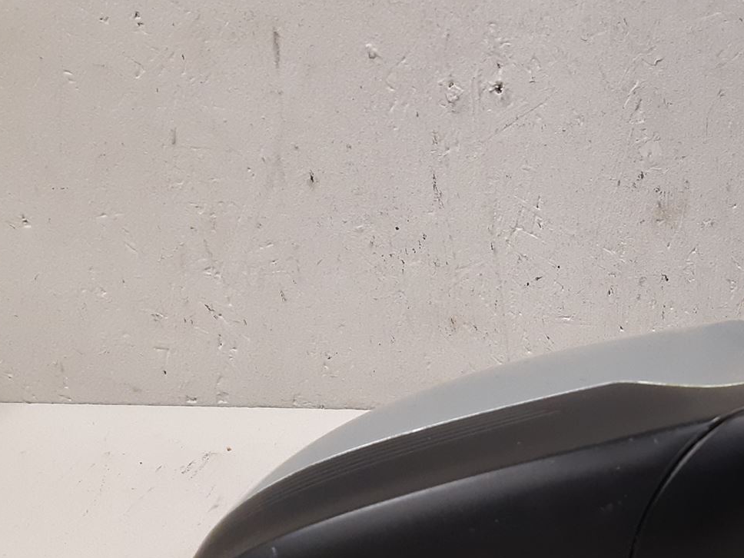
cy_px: 487
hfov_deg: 32.4
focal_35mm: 55
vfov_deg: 25.8
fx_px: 1182
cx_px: 727
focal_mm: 3.93
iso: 200
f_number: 1.7
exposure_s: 1/50
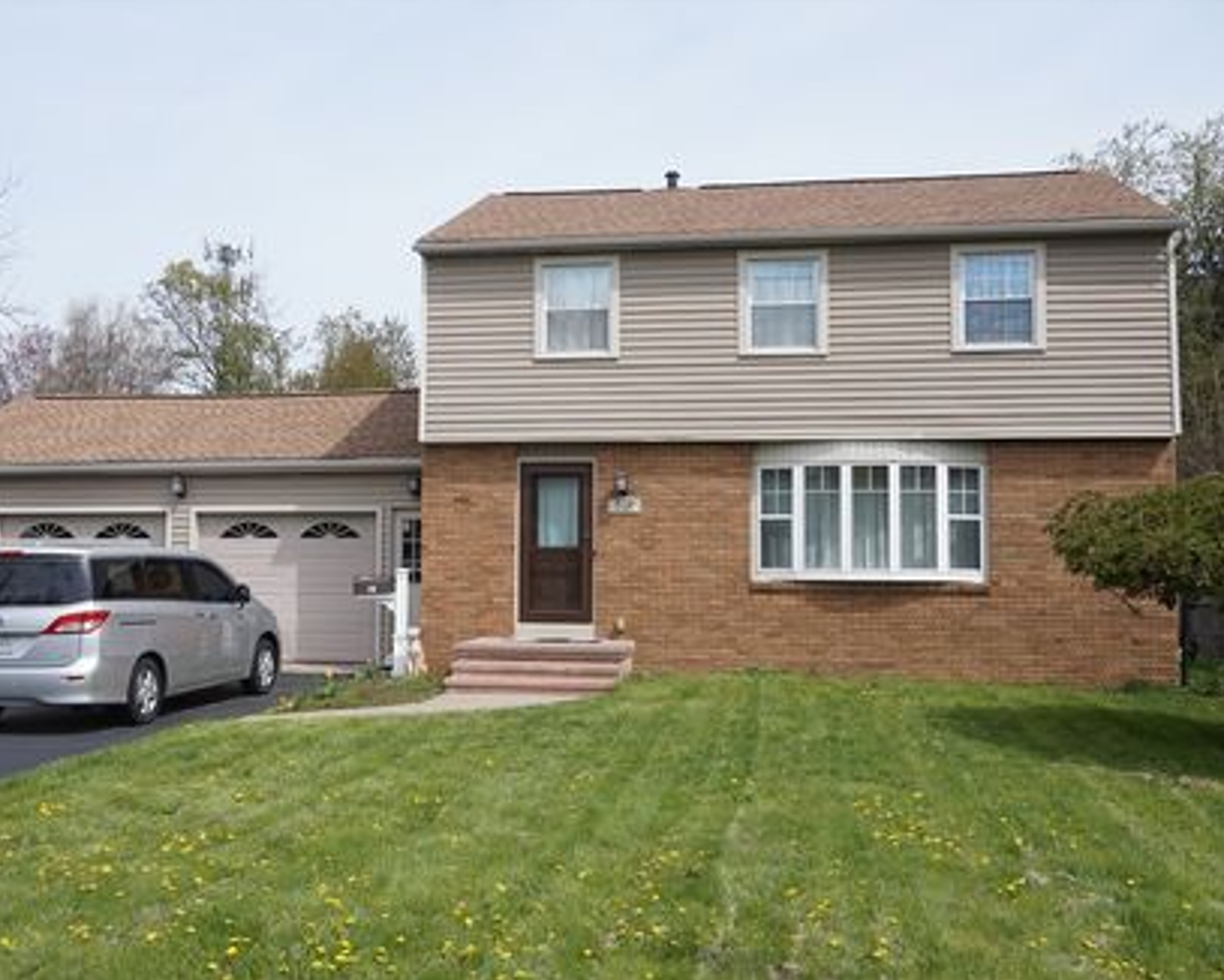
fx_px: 1377
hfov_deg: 47.8
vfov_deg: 39.2
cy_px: 484
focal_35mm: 38
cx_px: 547
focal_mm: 22
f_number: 6.3
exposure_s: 1/320
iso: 100
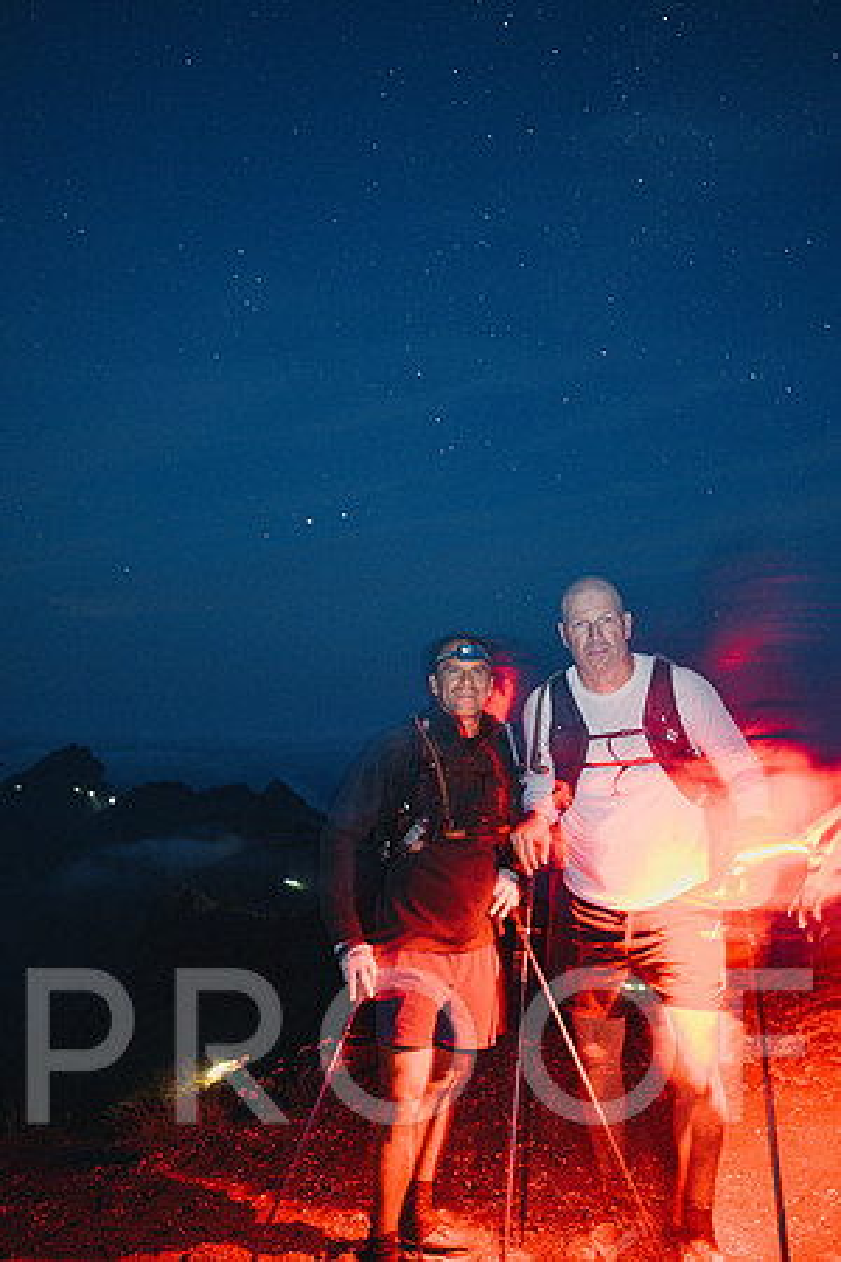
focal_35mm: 27
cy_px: 631
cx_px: 420
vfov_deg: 67.4
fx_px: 946
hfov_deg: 47.9
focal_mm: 27
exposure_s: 6
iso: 4000
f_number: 2.8
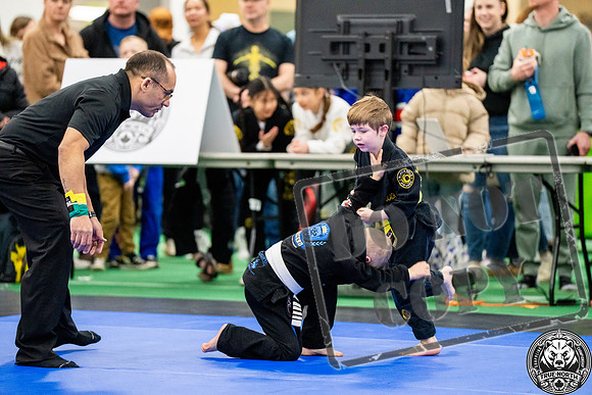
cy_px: 198
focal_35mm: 200
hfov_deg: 10.3
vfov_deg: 6.9
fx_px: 3290
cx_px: 296
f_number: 2.8
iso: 6400
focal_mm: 200
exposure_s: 1/500
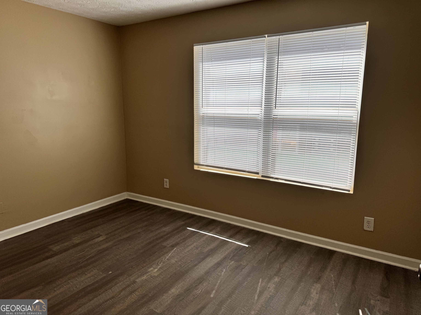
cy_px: 158
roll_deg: -0.8
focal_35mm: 24
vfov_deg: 56.8
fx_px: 292
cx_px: 210
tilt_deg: -10.7
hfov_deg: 71.6
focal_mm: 6.76
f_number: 1.78
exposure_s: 1/925
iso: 80
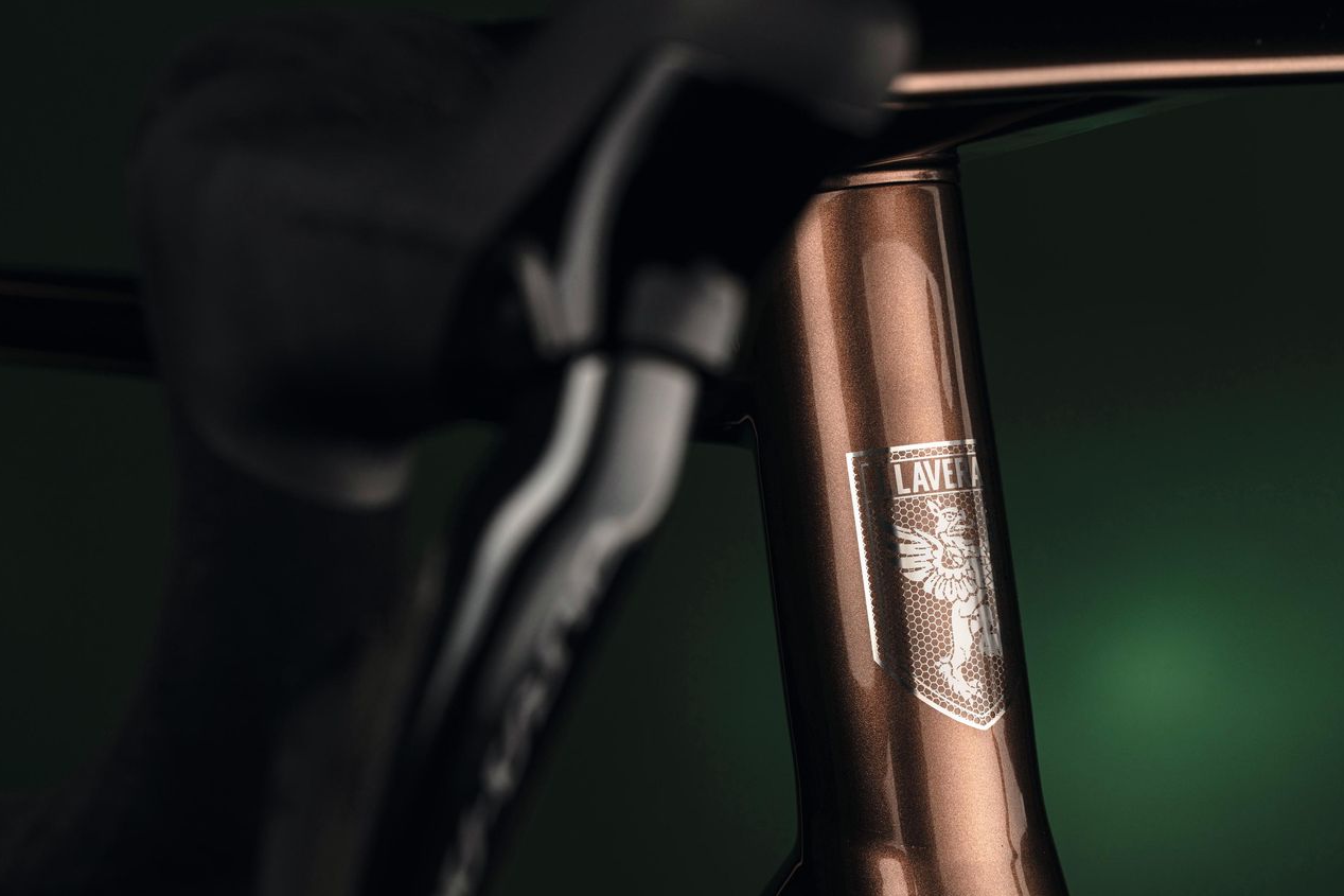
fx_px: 3957
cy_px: 451
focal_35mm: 106
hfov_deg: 19.3
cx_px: 672
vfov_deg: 12.9
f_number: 14
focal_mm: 105
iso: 200
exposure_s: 1/250
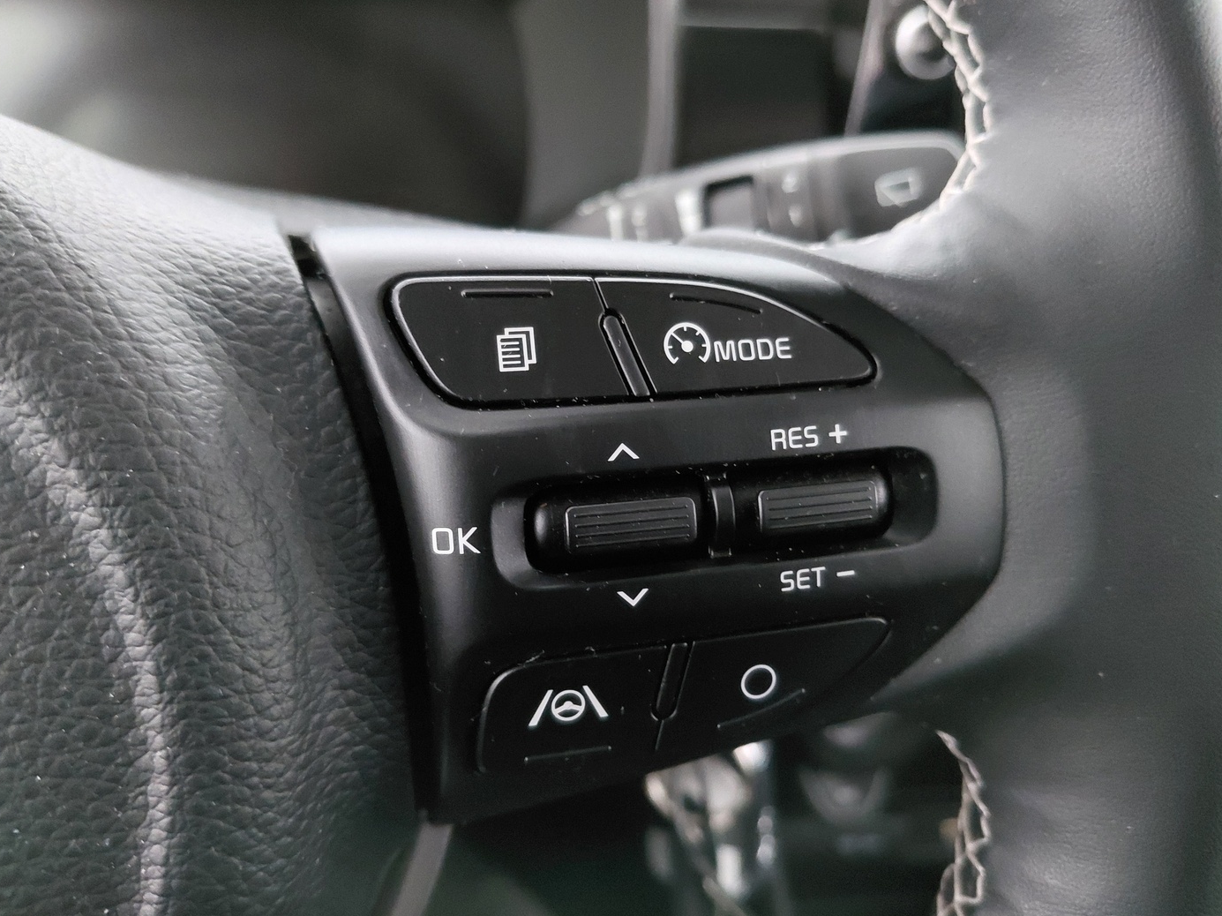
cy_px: 471
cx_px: 594
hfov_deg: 67.3
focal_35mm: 26
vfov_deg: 53.0
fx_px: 918
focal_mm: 4.69
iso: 1600
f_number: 1.8
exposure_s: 1/24
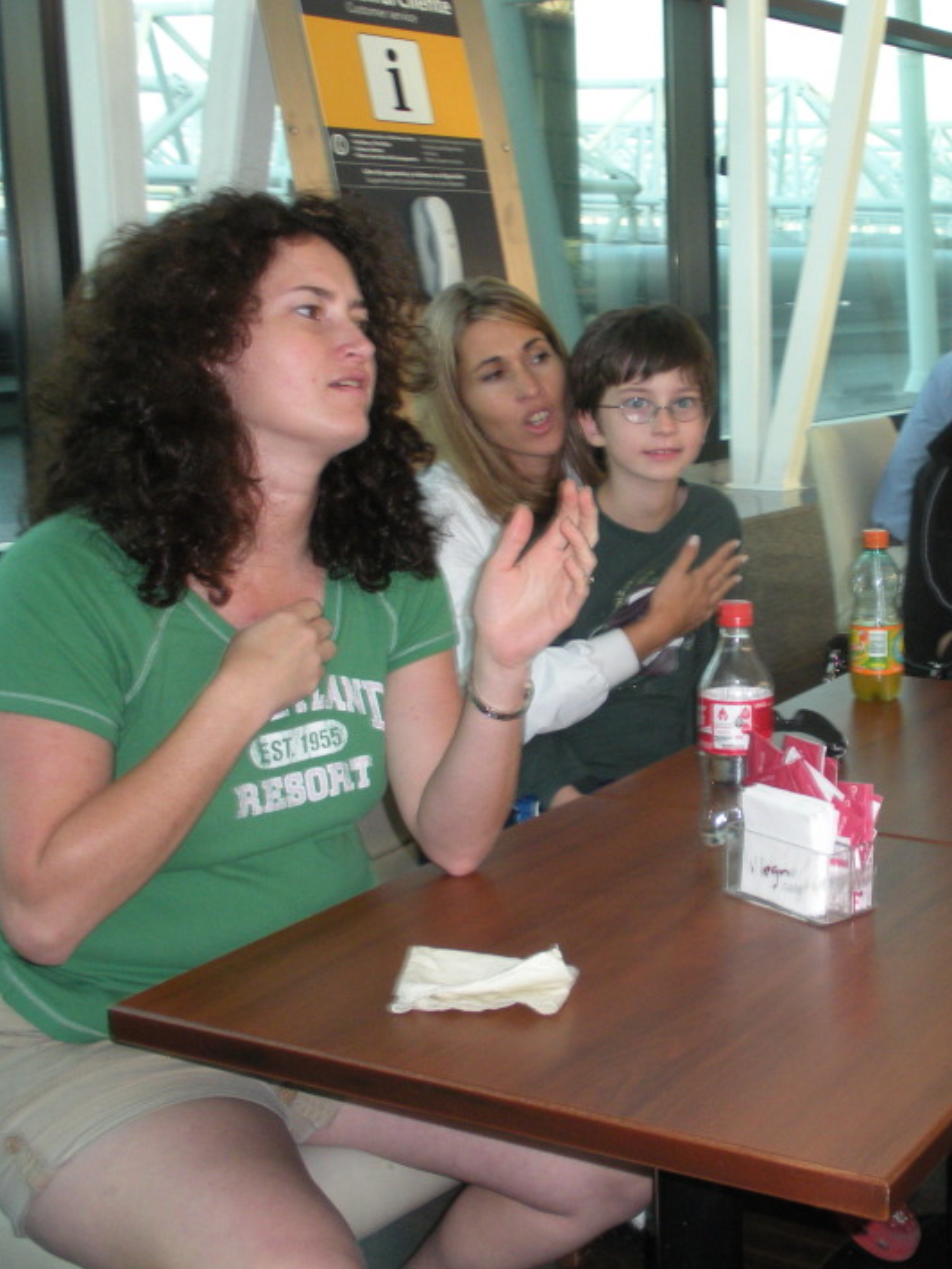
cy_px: 583
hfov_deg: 27.0
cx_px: 875
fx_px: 1906
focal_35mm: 52
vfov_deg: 36.8
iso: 157
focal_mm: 6.3
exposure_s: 1/67.6
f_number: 3.5
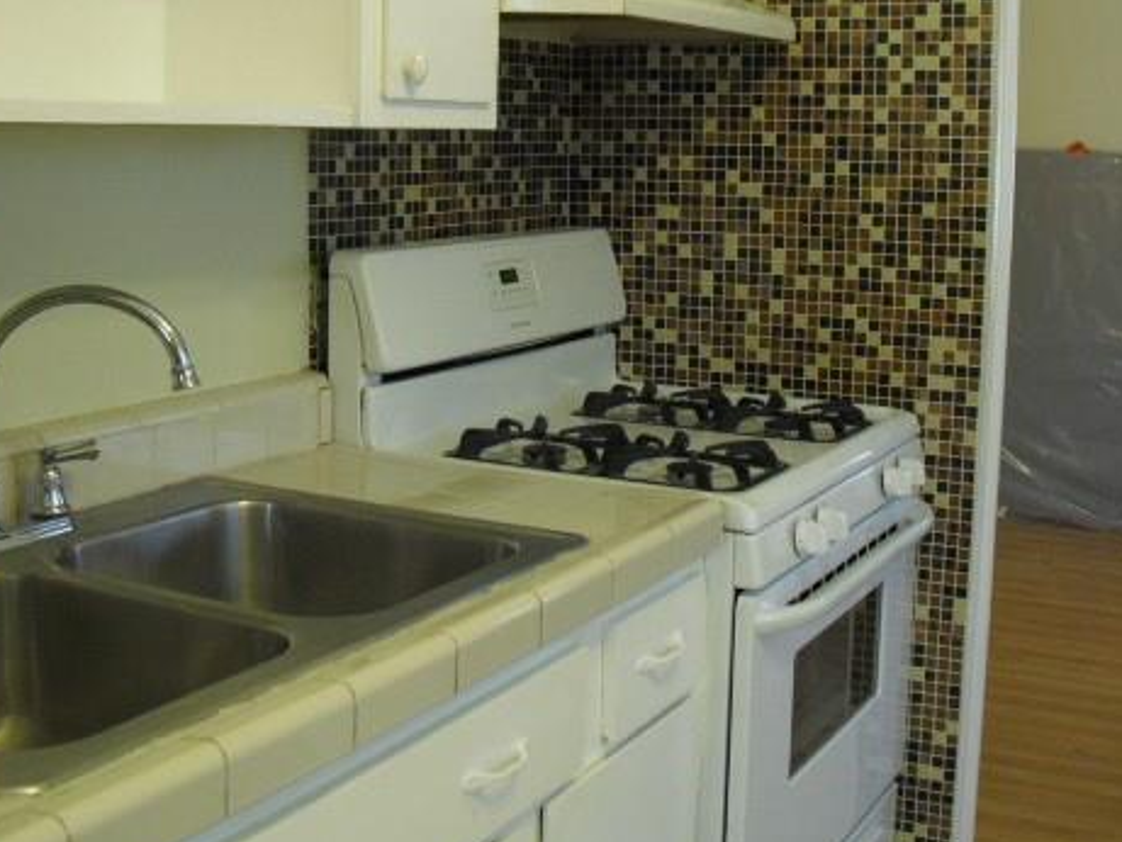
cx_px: 667
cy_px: 290
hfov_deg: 38.0
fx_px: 1621
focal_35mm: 50
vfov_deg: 28.9
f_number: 3.1
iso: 400
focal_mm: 6.3
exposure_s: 1/80
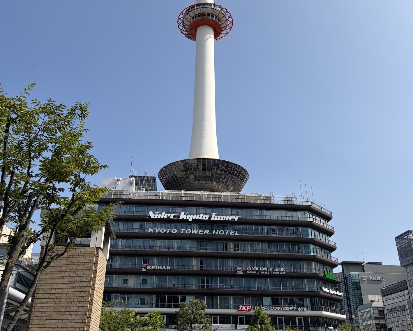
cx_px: 207
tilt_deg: +28.3
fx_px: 416
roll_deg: +1.8
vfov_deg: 43.0
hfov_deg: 52.8
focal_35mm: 34
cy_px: 122
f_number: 1.6
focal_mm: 5.96
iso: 50
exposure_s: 1/5348
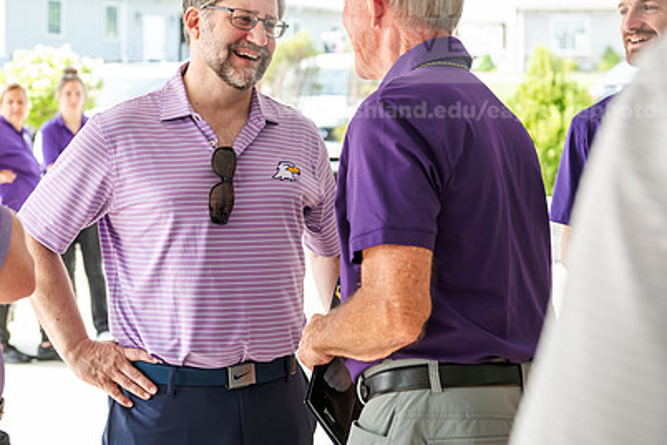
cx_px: 201
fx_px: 1389
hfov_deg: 26.8
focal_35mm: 75
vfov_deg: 18.1
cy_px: 145
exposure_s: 1/250
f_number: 3.5
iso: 320
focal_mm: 52
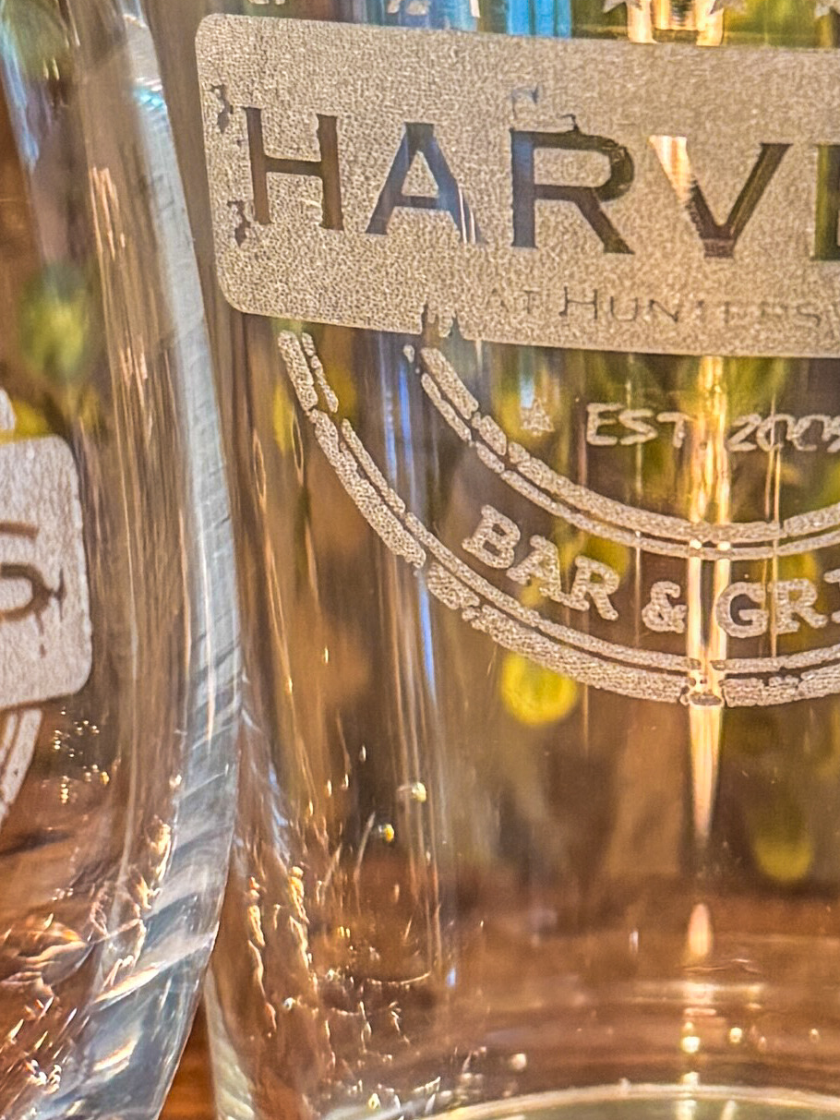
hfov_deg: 13.0
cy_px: 392
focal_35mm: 113
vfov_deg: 17.4
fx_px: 3655
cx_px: 766
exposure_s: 1/60
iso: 500
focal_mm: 6.76
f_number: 1.8
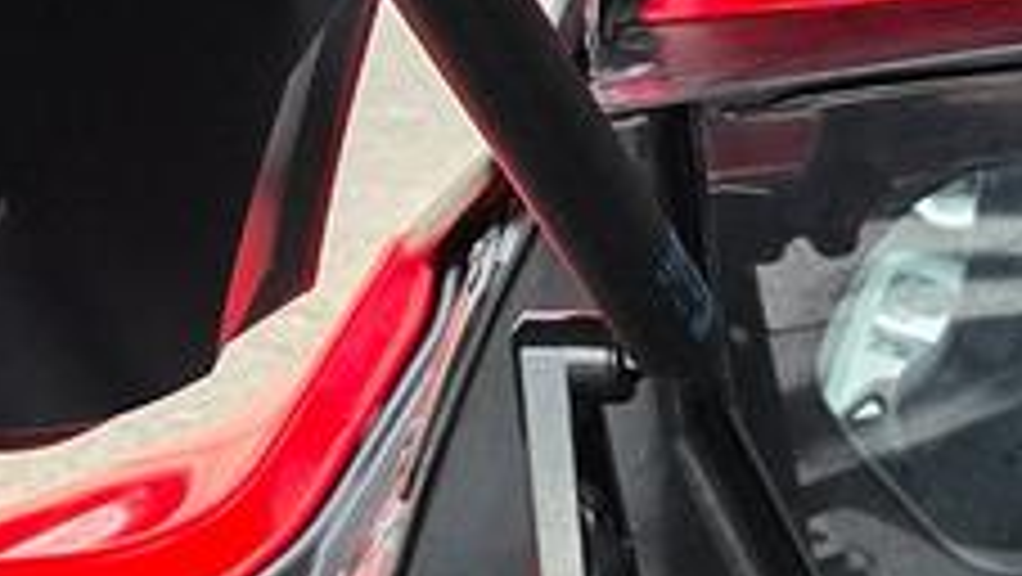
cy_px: 1710
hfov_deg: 13.0
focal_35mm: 141
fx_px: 3823
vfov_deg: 7.6
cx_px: 2125
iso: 80
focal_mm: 6.3
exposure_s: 1/180
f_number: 1.7
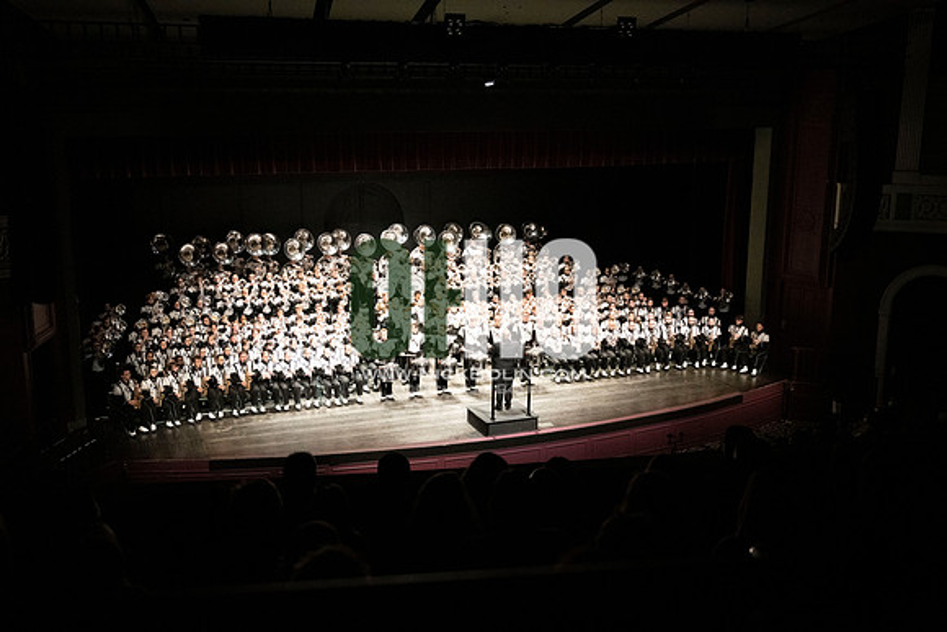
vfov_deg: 35.1
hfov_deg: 50.7
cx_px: 474
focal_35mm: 38
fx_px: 1000
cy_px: 316
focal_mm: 38
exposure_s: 1/500
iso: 10000
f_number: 4
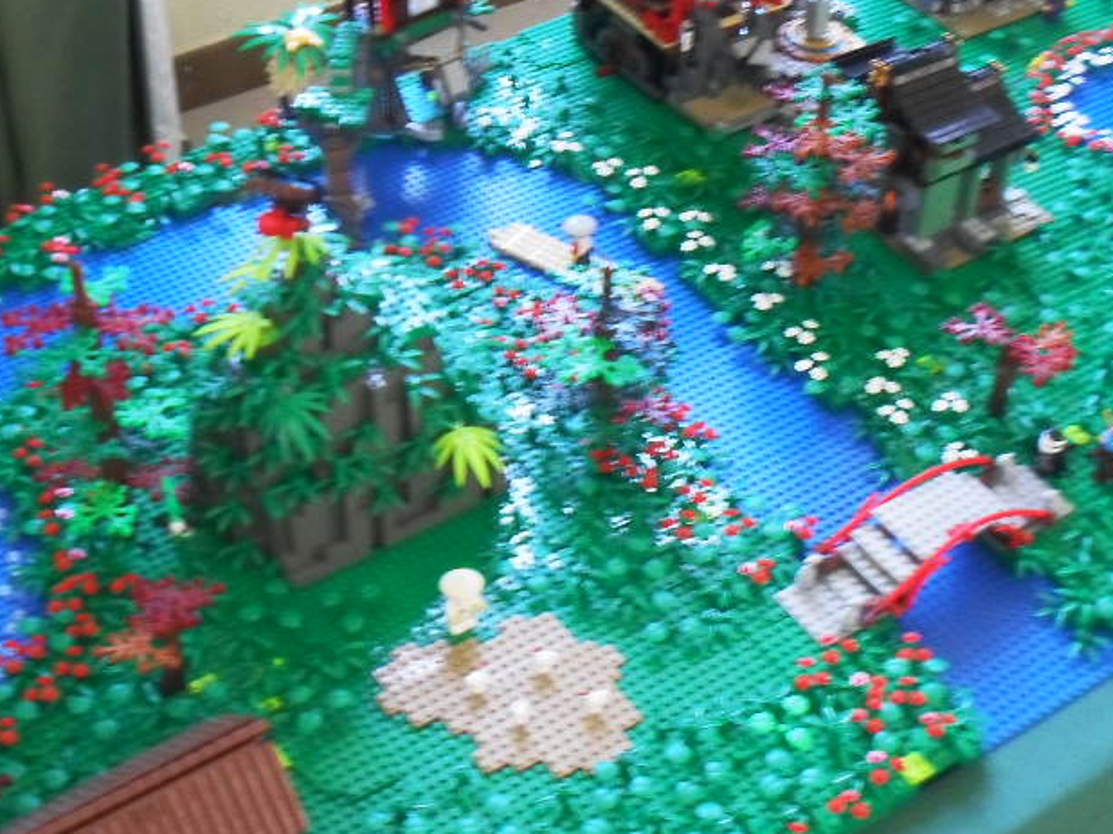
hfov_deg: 33.2
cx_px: 492
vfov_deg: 25.2
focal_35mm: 58
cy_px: 362
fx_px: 1864
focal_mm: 6.3
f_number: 3.2
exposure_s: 1/15
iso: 240
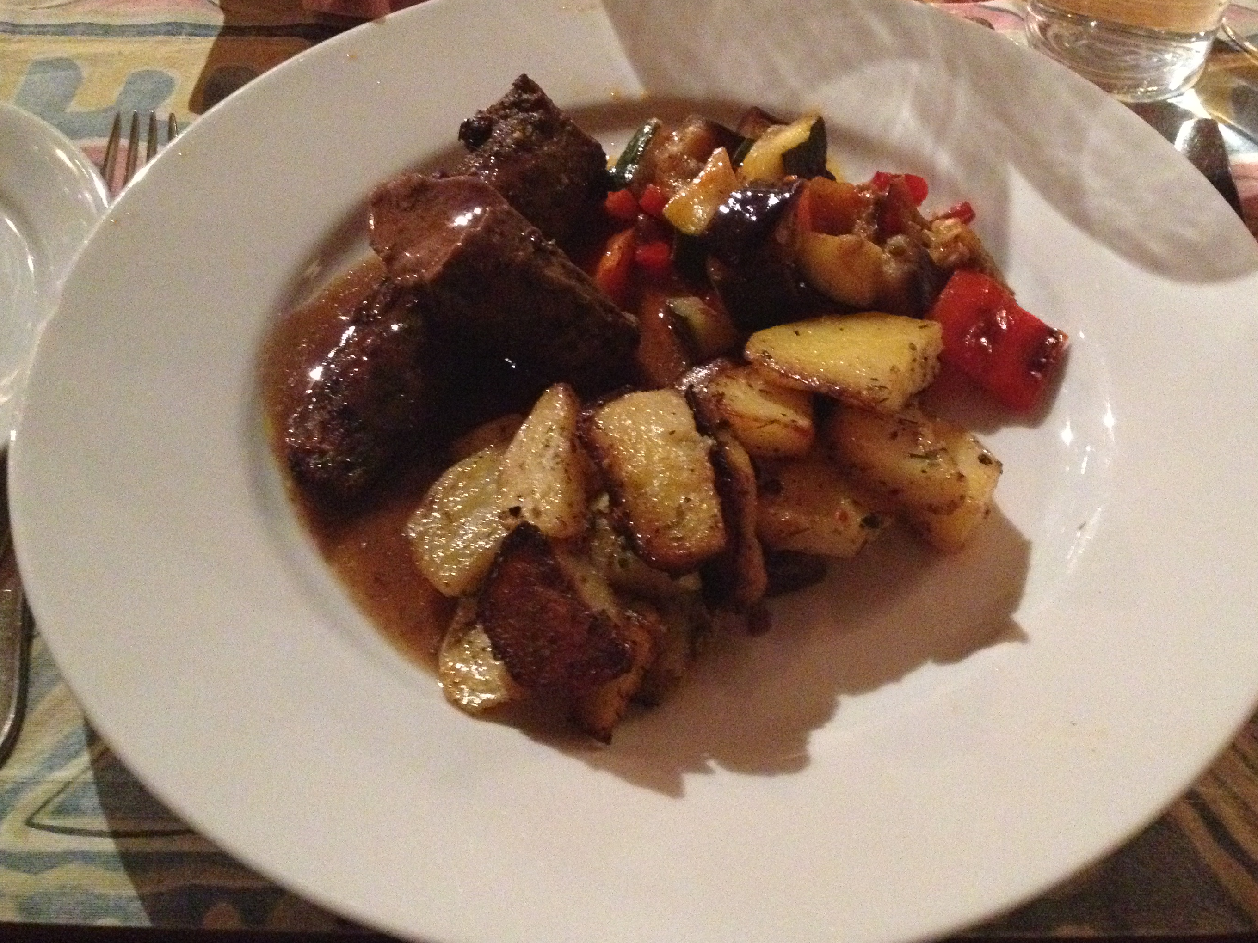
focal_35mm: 42
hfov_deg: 44.7
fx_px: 1526
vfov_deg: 34.3
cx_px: 722
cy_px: 436
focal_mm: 4.28
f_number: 2.4
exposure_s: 1/15
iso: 800
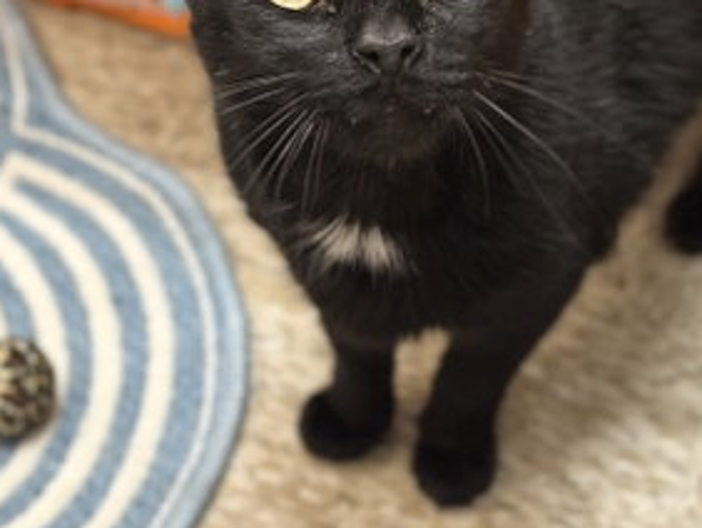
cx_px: 388
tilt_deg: -44.8
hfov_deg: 23.0
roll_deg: -0.7
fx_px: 1725
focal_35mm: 85
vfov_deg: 17.2
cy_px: 81
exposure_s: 1/50
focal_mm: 6.86
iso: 400
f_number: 1.78
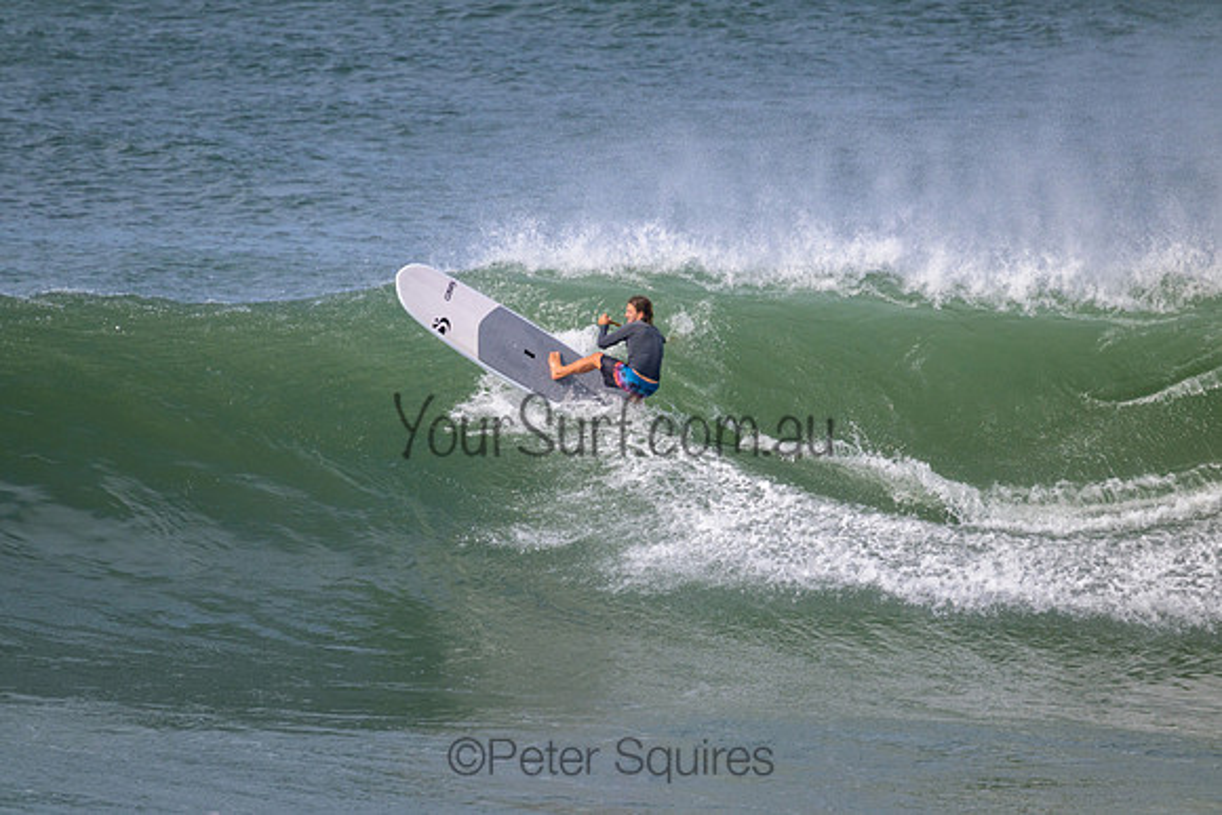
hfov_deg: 2.6
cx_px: 611
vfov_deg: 1.7
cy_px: 408
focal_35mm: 800
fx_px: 27161
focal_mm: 800
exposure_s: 1/2000
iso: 1000
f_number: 11
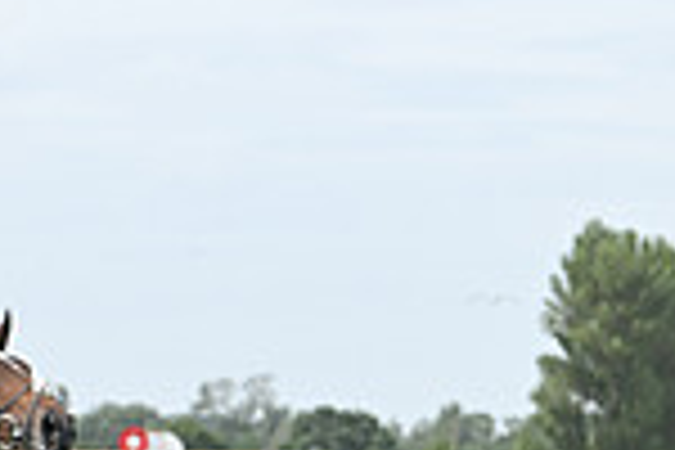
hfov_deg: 5.8
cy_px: 709
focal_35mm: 348
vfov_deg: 3.9
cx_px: -504
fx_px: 6524
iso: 400
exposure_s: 1/1250
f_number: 5.6
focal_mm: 90
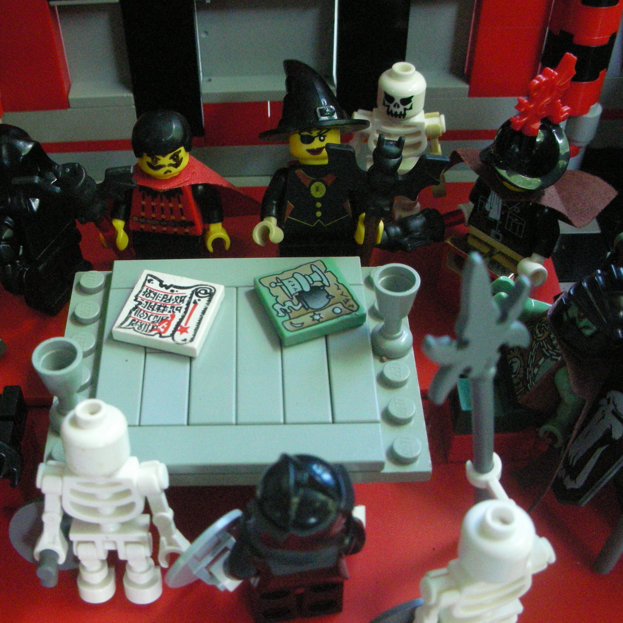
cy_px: 315
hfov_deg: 39.9
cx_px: 256
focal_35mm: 42
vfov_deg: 40.0
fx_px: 855
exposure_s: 1/58
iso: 400
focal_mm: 5.8
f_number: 3
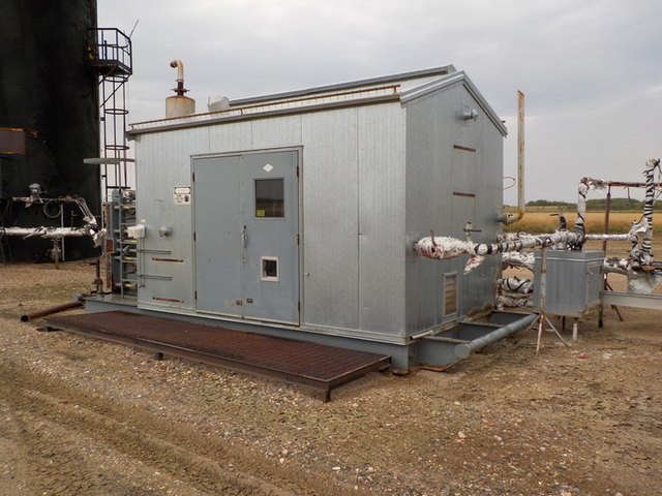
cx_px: 331
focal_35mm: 30
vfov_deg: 46.8
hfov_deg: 60.0
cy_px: 248
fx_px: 574
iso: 125
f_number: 3.3
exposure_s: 1/320
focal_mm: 4.1
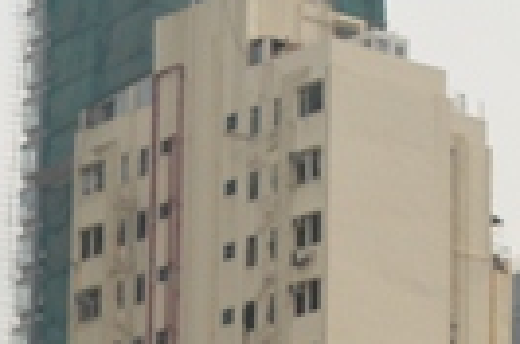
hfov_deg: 6.4
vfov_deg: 4.2
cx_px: 551
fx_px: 4654
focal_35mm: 323
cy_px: -227
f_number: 8
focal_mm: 28
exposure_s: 1/250
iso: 100
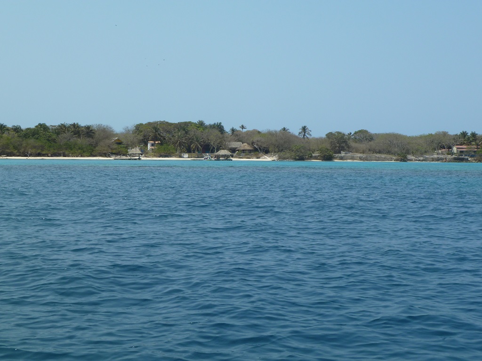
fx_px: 766
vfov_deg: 26.6
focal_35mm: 55
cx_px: 241
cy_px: 180
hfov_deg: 34.9
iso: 80
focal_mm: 9.1
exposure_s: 1/500
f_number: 5.6
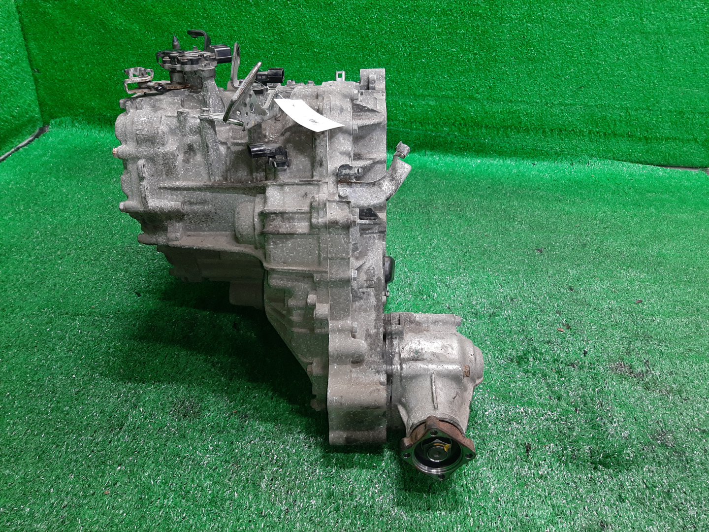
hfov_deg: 67.3
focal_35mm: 26
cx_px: 354
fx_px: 533
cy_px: 266
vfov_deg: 53.1
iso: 140
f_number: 1.7
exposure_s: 1/50
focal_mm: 3.93
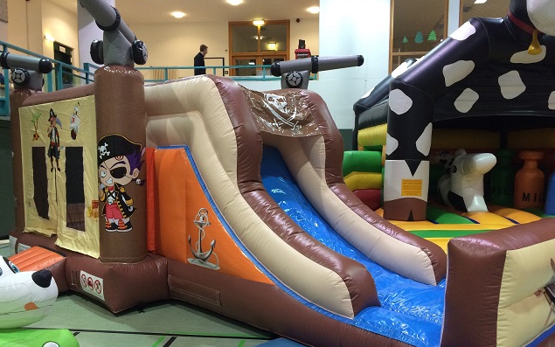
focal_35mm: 31
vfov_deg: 40.5
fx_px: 469
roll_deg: +0.8
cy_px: 203
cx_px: 278
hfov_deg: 61.2
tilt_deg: -7.4
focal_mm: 4.15
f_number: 2.2
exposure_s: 1/33
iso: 200
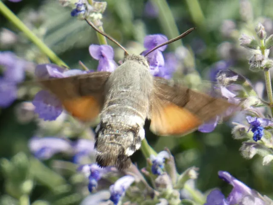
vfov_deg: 2.5
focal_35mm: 584
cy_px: 102
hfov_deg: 3.4
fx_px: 4606
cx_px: 136
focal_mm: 104.7
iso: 80
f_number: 5.6
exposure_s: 1/200
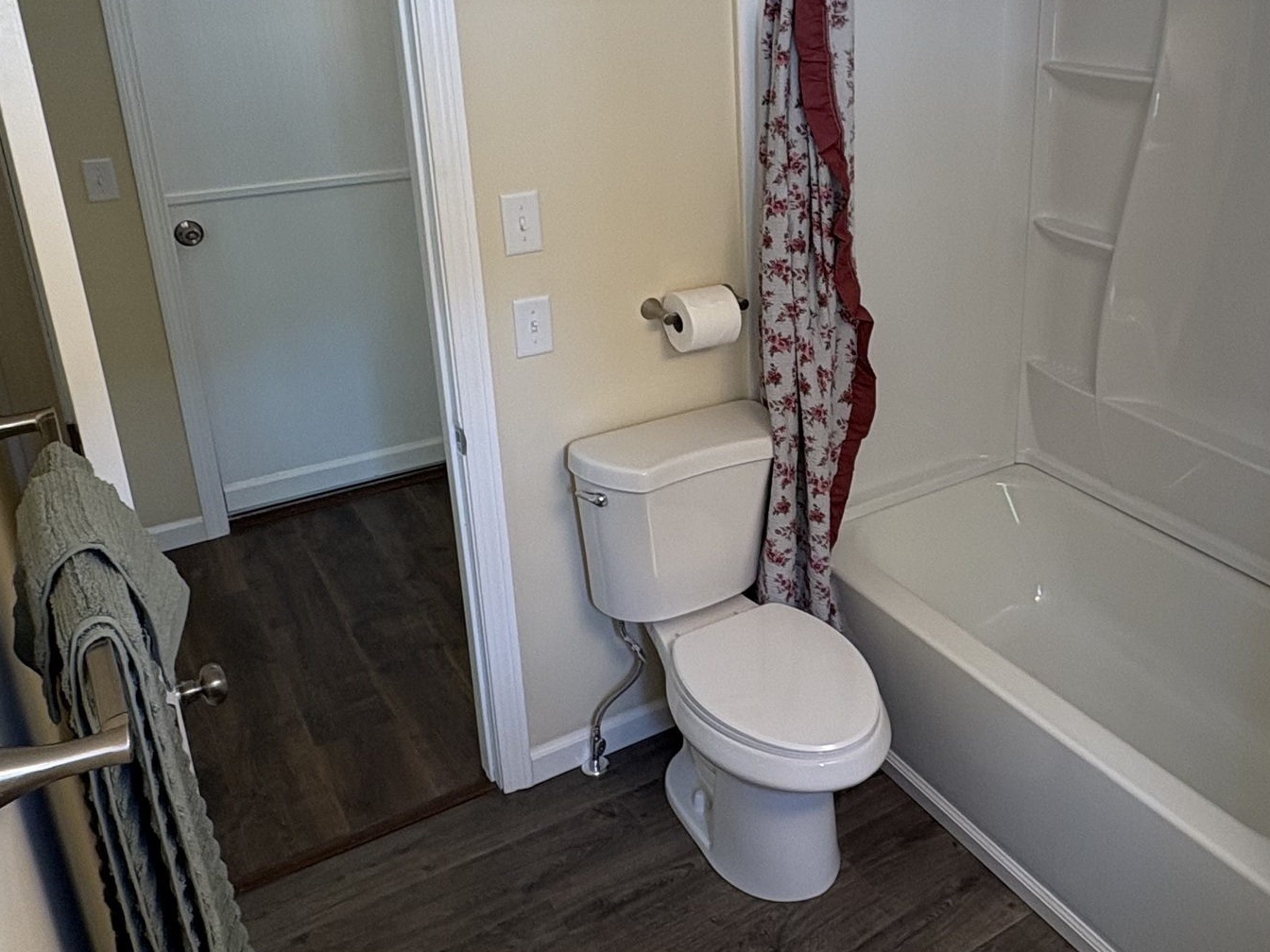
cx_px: 821
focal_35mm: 32
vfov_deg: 43.8
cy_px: 355
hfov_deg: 55.9
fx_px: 1174
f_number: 2.2
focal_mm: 2.22
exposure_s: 1/60
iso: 125
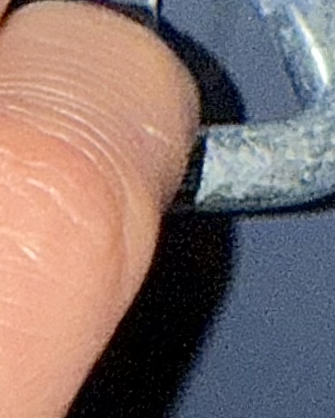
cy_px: 486
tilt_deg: -36.3
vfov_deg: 12.2
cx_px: -443
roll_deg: -2.5
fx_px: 1919
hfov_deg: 9.1
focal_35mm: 155
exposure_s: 1/122
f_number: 2.2
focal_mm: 2.22
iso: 50
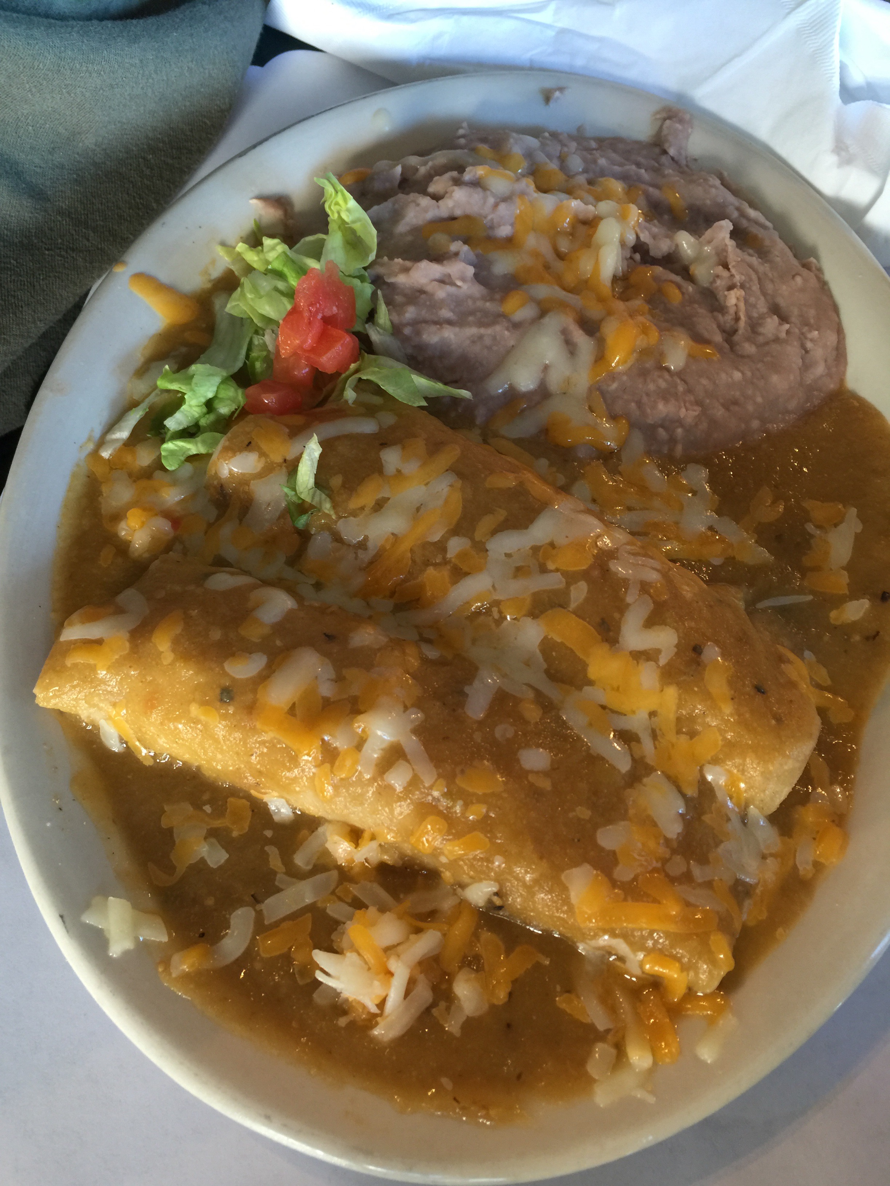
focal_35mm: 29
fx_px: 994
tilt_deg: -63.1
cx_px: 445
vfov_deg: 61.7
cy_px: 593
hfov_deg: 48.2
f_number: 2.2
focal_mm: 4.15
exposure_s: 1/15
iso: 50
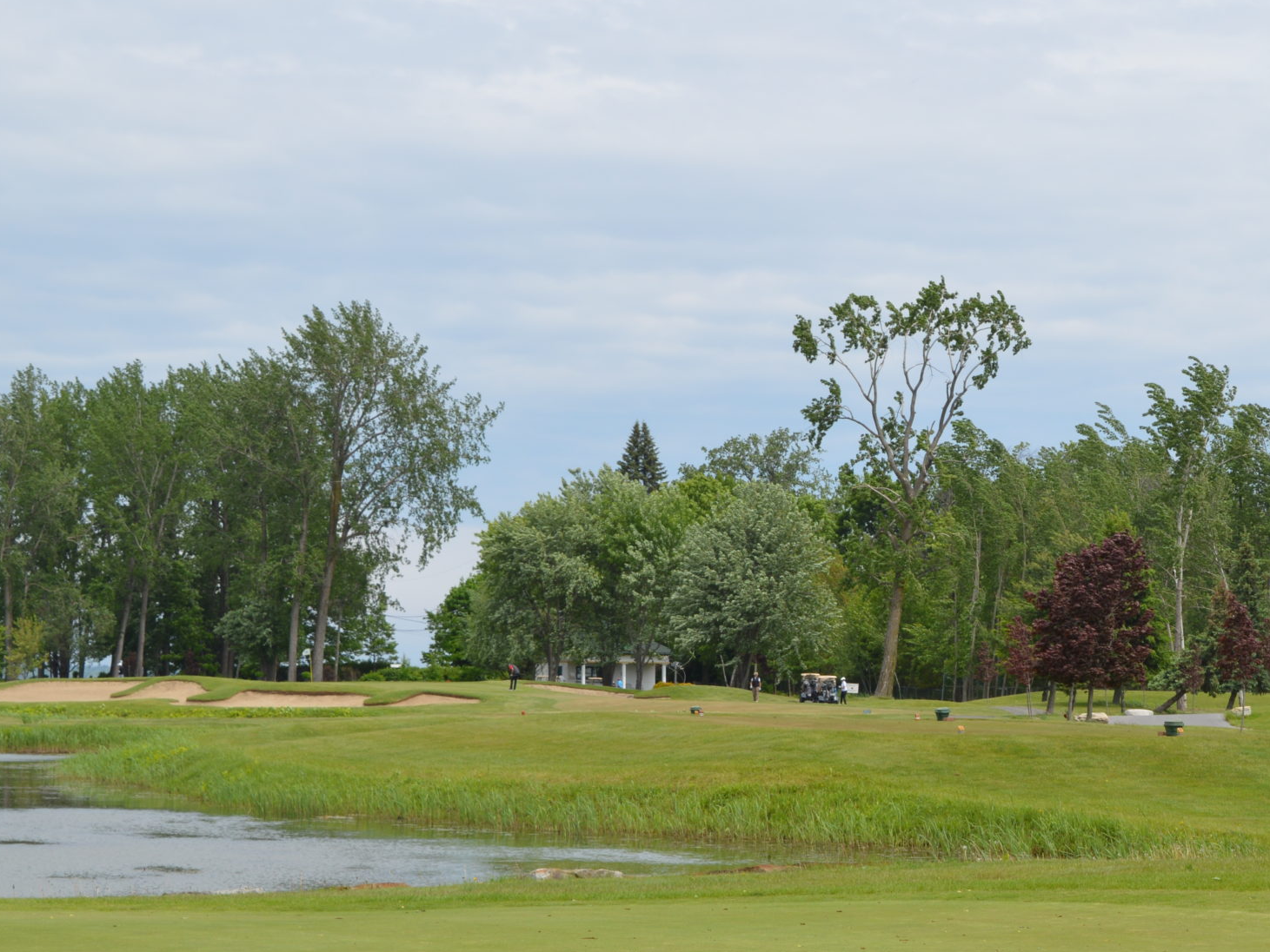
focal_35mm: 101
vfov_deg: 14.6
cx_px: 1037
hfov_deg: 19.2
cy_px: 706
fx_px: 3706
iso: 100
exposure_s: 1/250
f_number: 8
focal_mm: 40
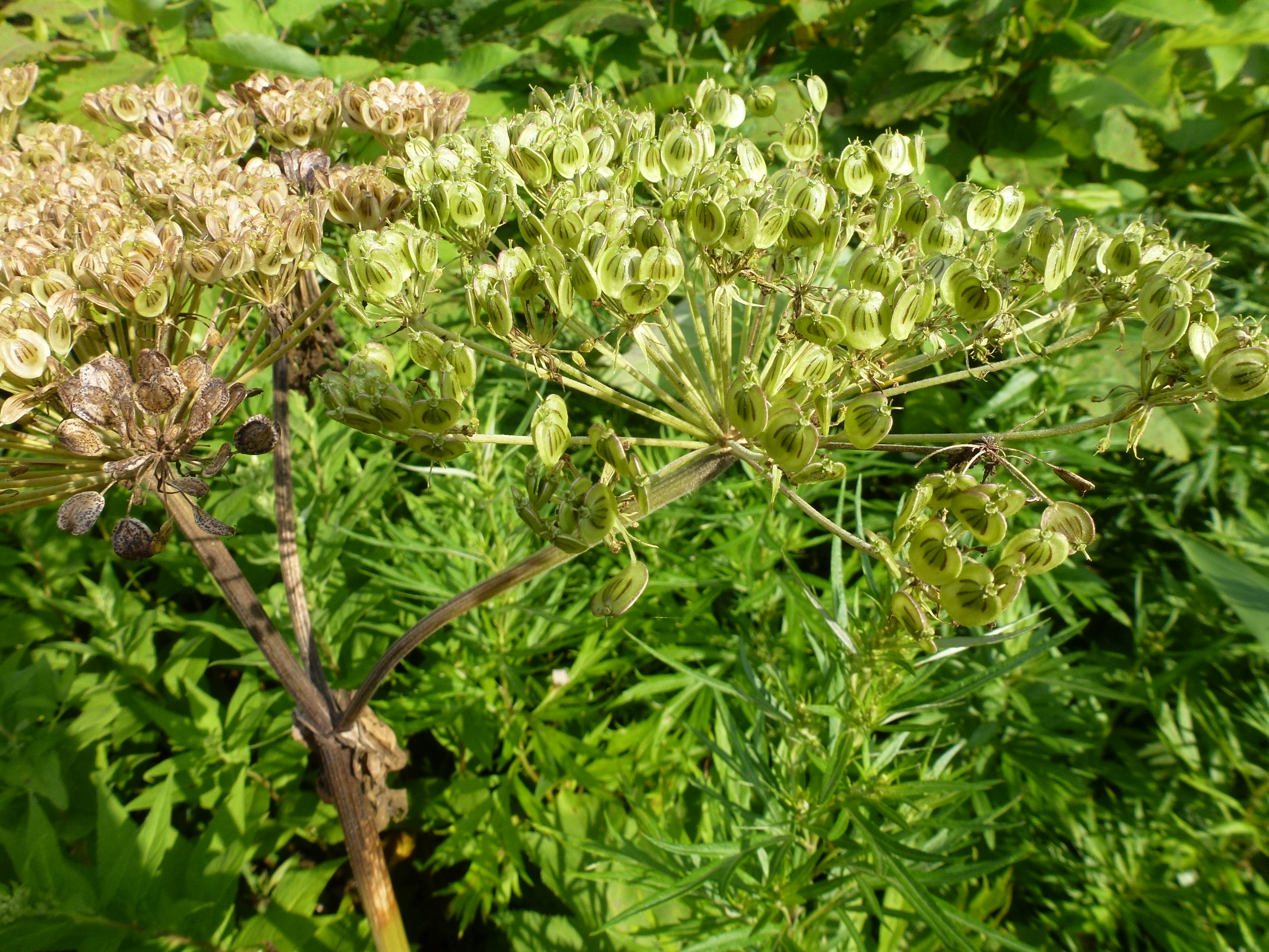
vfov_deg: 56.8
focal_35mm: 24
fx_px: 880
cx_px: 634
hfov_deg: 71.6
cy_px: 476
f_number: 4
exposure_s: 1/400
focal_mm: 4.3
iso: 100
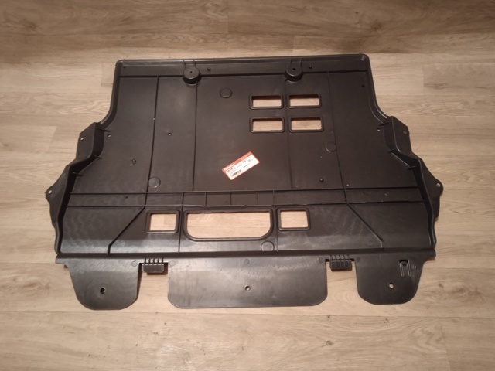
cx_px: 248
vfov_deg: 49.7
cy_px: 186
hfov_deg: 63.4
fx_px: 400
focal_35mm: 28
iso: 1079
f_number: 2.2
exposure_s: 1/14.3
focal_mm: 3.43
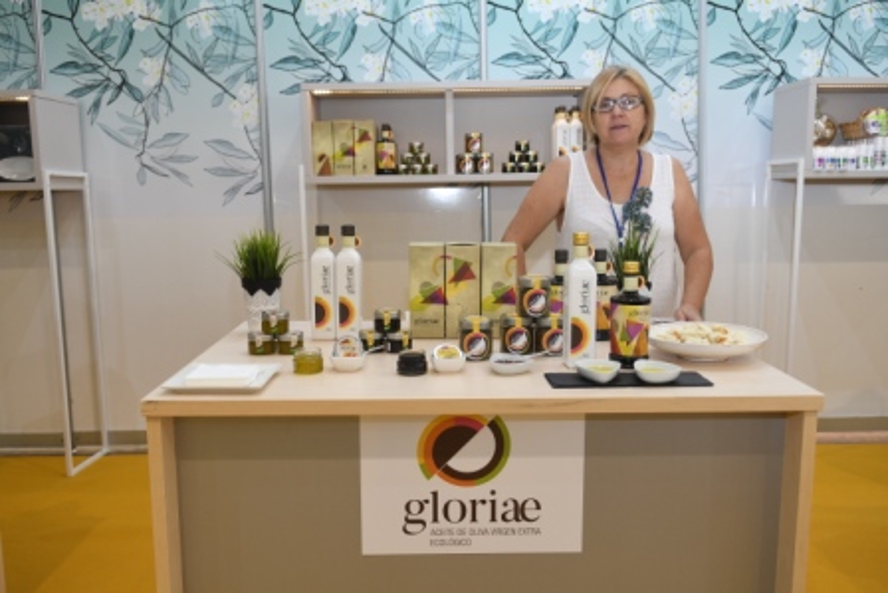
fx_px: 814
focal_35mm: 33
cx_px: 444
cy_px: 296
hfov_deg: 57.2
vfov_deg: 40.0
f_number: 3.5
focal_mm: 22
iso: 250
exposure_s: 1/50
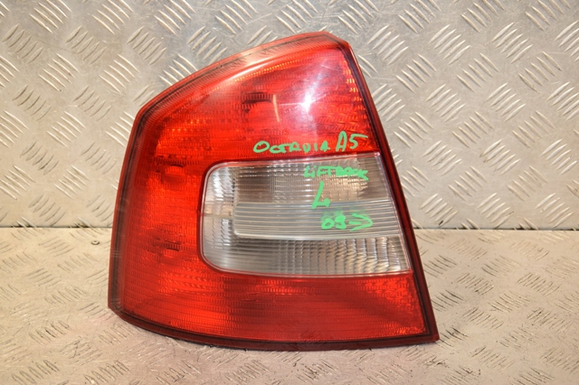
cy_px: 192
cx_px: 290
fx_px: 1157
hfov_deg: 28.1
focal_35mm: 72
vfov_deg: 18.9
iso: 800
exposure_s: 1/200
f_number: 6.3
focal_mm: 48
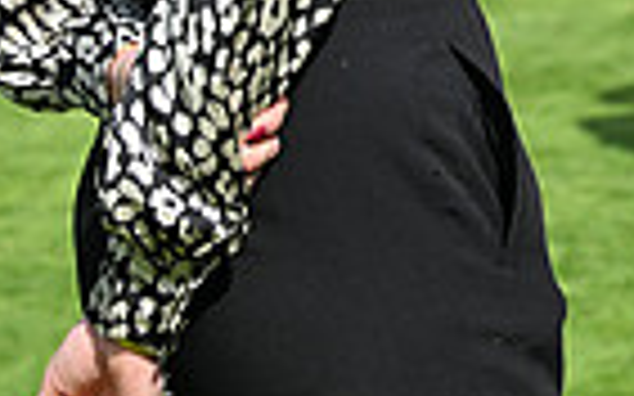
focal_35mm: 294
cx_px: 958
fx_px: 5078
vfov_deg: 4.4
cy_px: -430
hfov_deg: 7.0
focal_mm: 70
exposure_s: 1/4000
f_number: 5
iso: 500
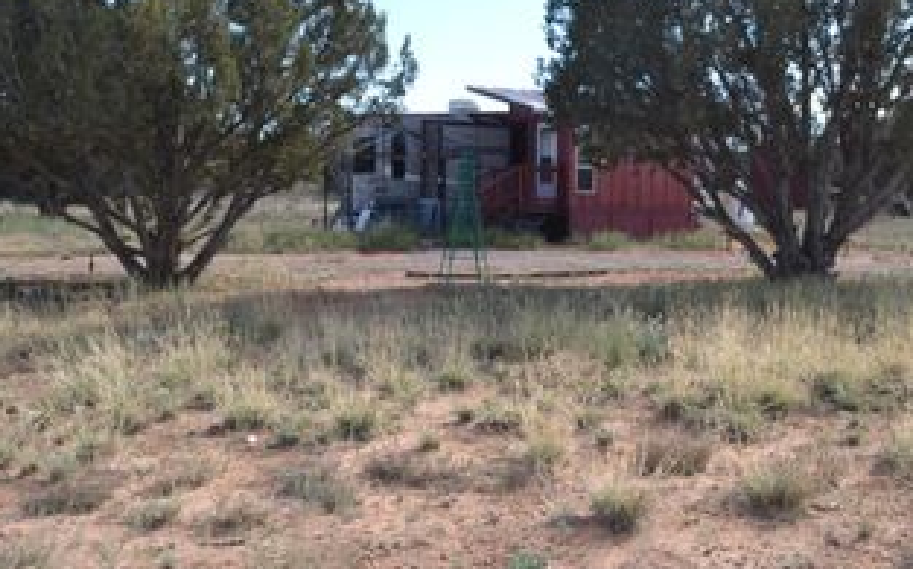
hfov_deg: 45.3
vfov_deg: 28.9
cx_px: 478
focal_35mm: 44
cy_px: 168
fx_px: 1094
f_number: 6.3
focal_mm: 18
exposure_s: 1/200
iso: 100
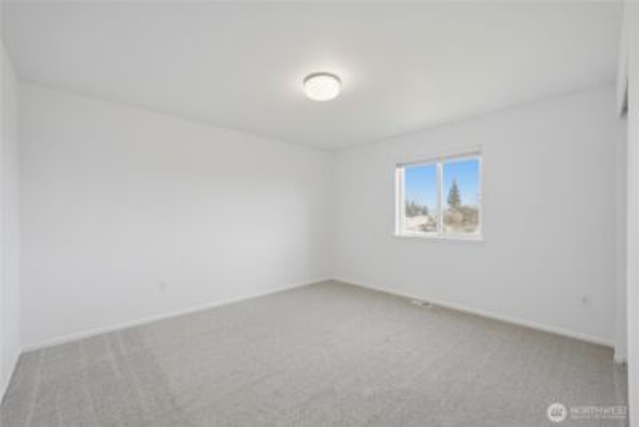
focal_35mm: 15
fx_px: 266
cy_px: 214
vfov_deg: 77.4
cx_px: 320
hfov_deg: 100.4
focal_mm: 15
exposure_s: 1/6
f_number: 9
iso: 250
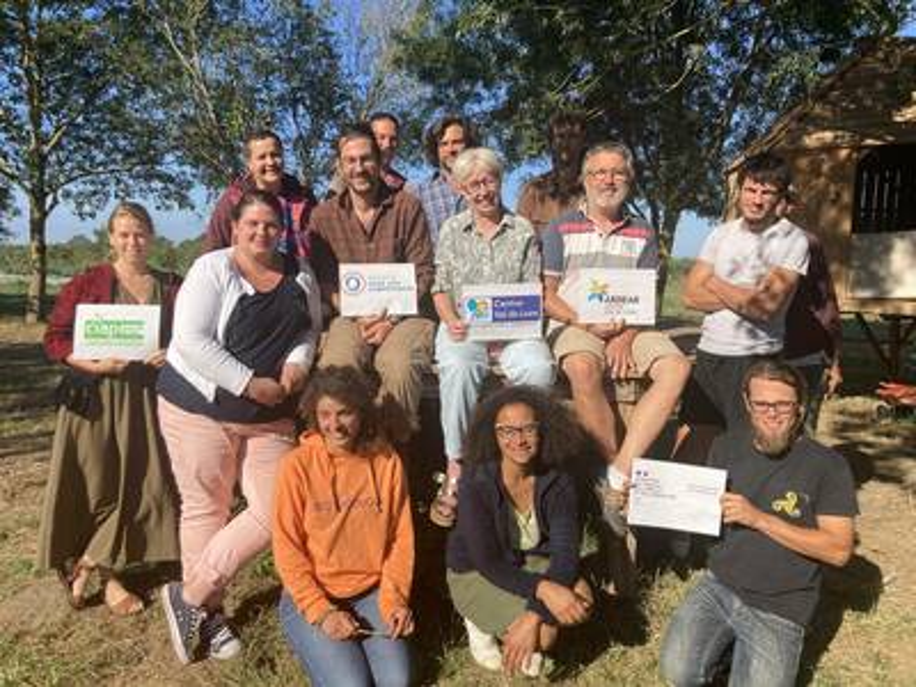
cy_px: 344
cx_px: 458
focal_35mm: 28
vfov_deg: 49.7
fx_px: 741
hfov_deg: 63.4
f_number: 1.8
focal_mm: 3.99
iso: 20
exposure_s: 1/1736
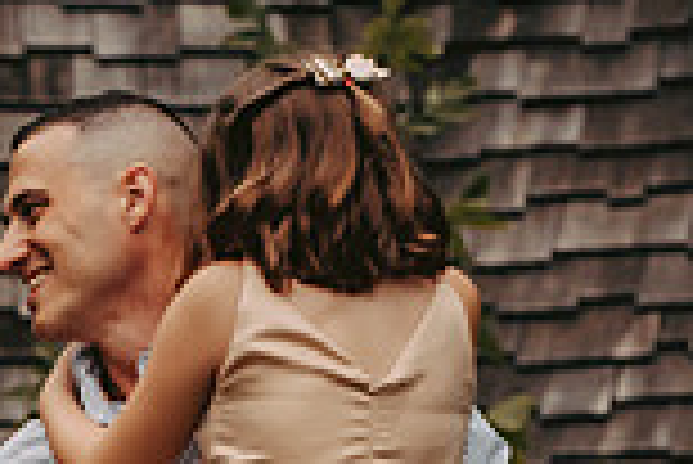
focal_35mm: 470
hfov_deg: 4.4
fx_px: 9056
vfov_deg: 2.9
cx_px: -230
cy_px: 673
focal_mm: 125
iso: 640
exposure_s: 1/4000
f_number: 2.8
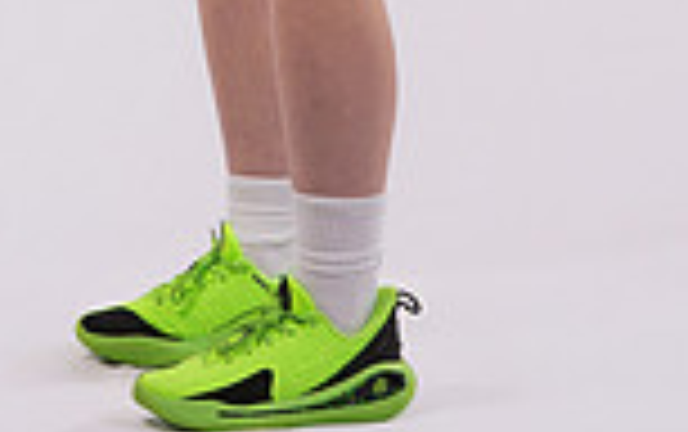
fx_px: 4937
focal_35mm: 263
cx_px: 198
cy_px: -558
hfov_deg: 8.0
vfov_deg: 4.9
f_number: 11
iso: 160
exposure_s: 1/125
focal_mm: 88
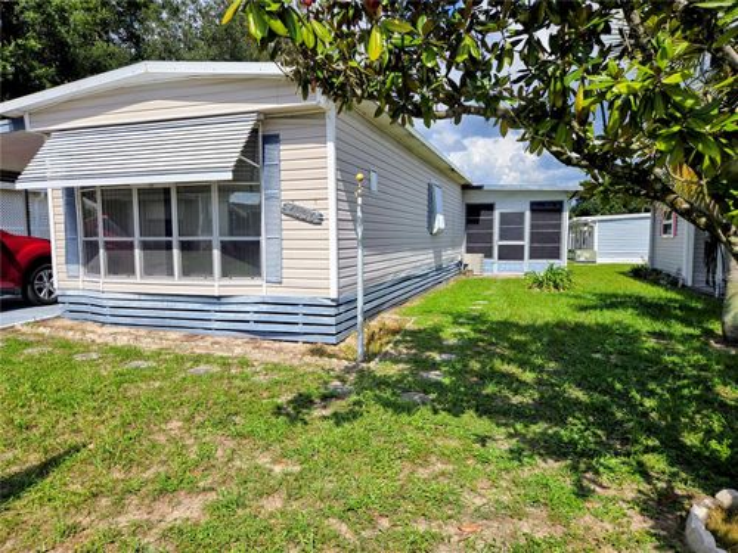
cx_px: 369
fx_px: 490
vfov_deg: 58.9
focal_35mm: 23
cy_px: 276
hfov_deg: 73.9
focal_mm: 5.4
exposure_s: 1/2760
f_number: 1.8
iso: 25
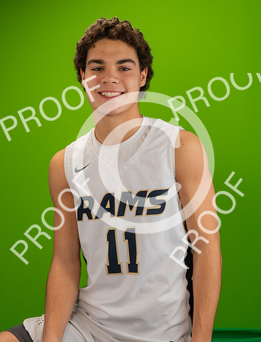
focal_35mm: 69
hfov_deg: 21.5
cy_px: 146
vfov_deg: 27.9
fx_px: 685
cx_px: 158
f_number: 20
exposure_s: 1/60
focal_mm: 42
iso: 800
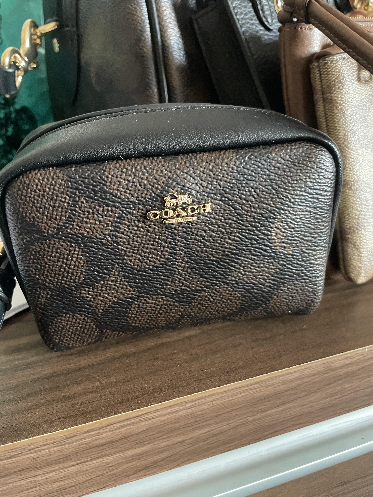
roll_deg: +5.6
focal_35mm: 26
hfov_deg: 53.1
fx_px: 374
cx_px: 186
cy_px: 248
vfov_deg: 67.3
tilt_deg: -23.1
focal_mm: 4.2
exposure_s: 1/32
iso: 640
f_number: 1.6
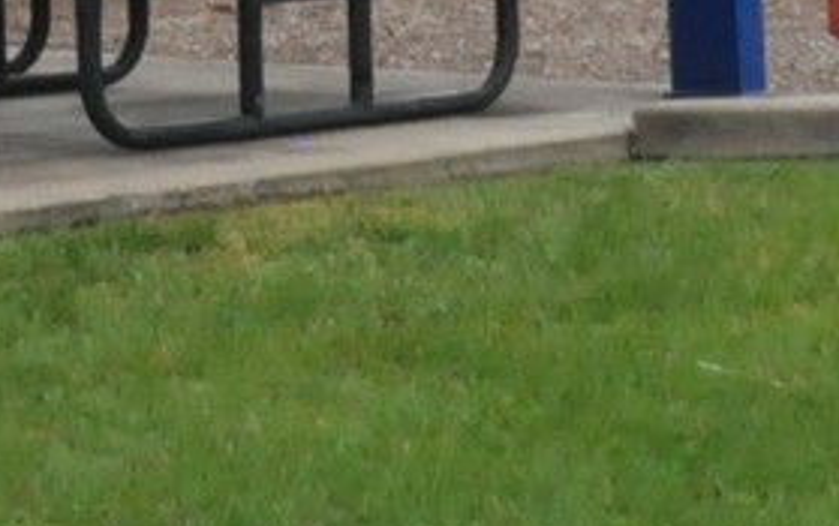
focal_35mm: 214
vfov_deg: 5.8
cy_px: -987
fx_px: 4898
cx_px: -120
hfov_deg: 9.7
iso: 1600
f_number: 22
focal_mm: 18
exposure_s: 1/200
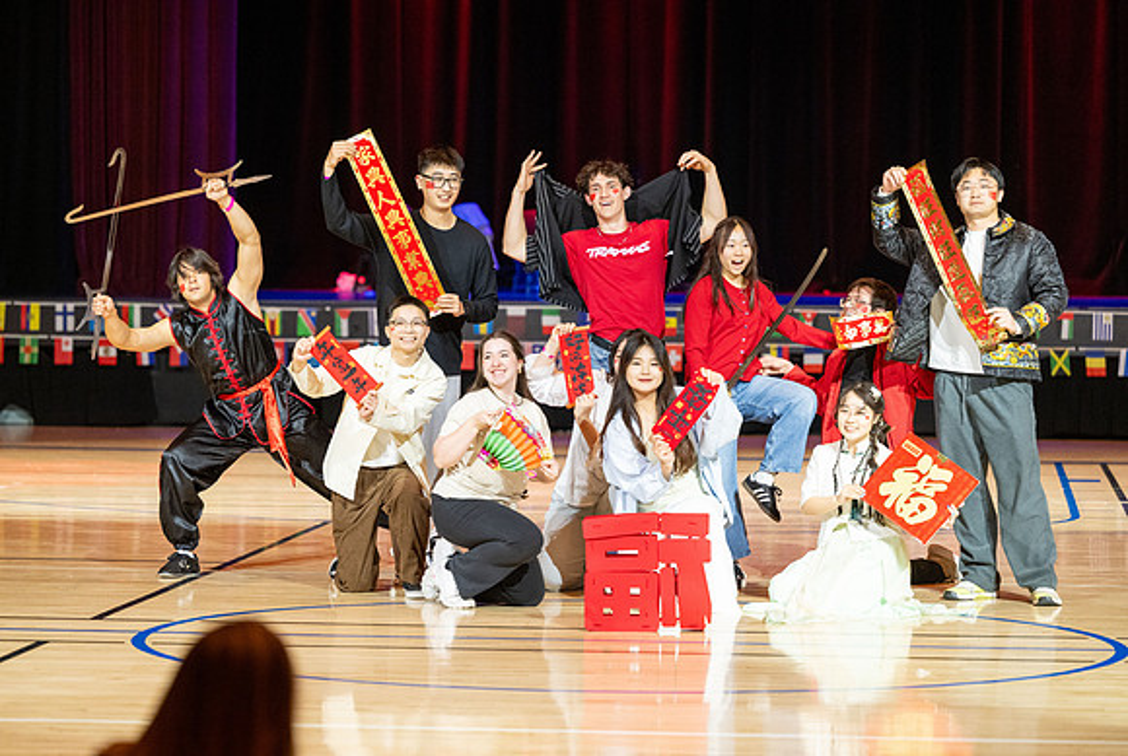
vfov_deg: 10.3
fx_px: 4210
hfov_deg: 15.3
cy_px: 404
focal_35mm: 134
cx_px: 522
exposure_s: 1/160
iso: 2500
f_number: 2.8
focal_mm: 125
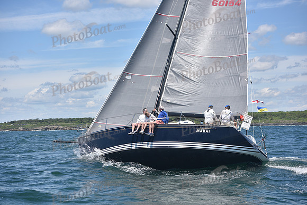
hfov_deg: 28.8
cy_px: 102
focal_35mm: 70
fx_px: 597
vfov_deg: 19.5
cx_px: 154
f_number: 4.5
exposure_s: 1/1000
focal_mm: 70
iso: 200
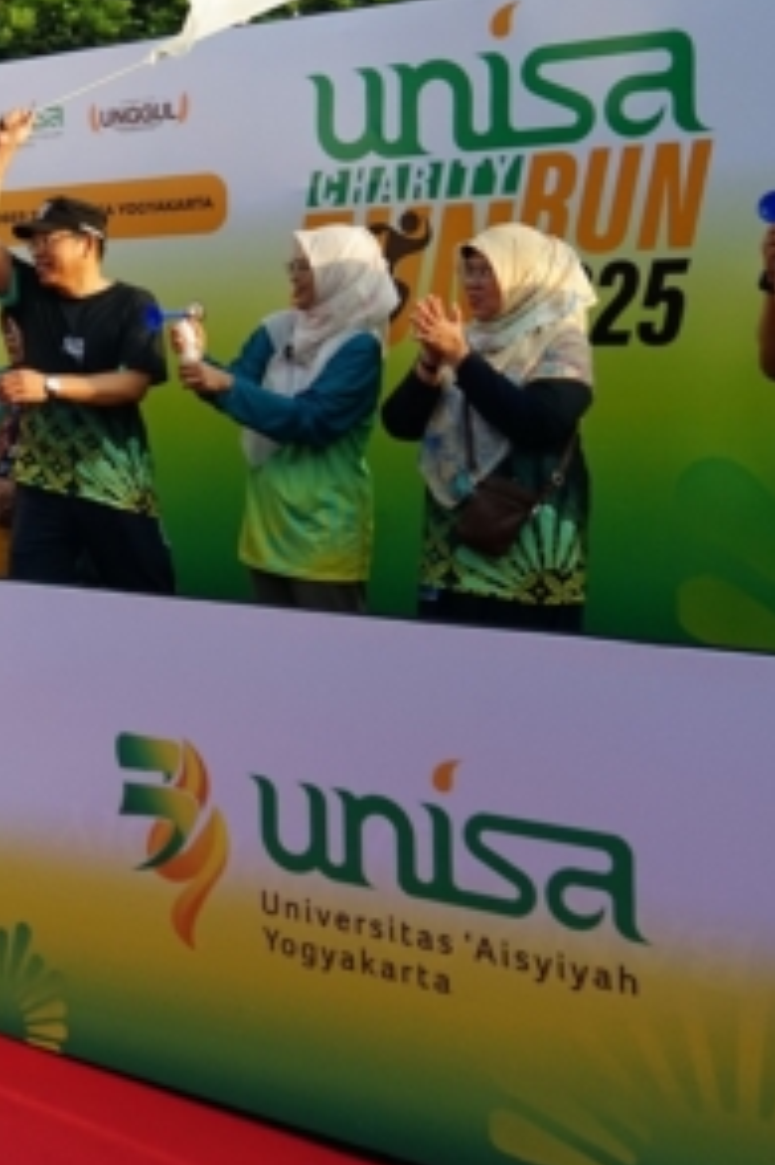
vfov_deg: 31.5
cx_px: -465
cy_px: 342
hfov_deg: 18.5
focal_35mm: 63
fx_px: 2037
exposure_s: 1/1600
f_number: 3.5
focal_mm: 24
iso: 640
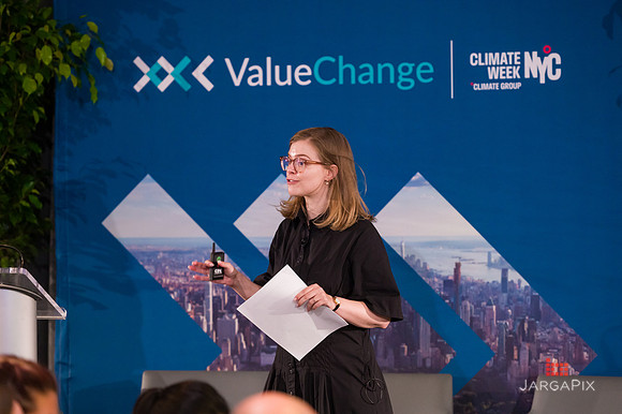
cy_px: 197
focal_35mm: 158
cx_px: 327
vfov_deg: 8.7
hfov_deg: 13.0
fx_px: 2732
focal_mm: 150
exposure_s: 1/200
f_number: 3.2
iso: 3200
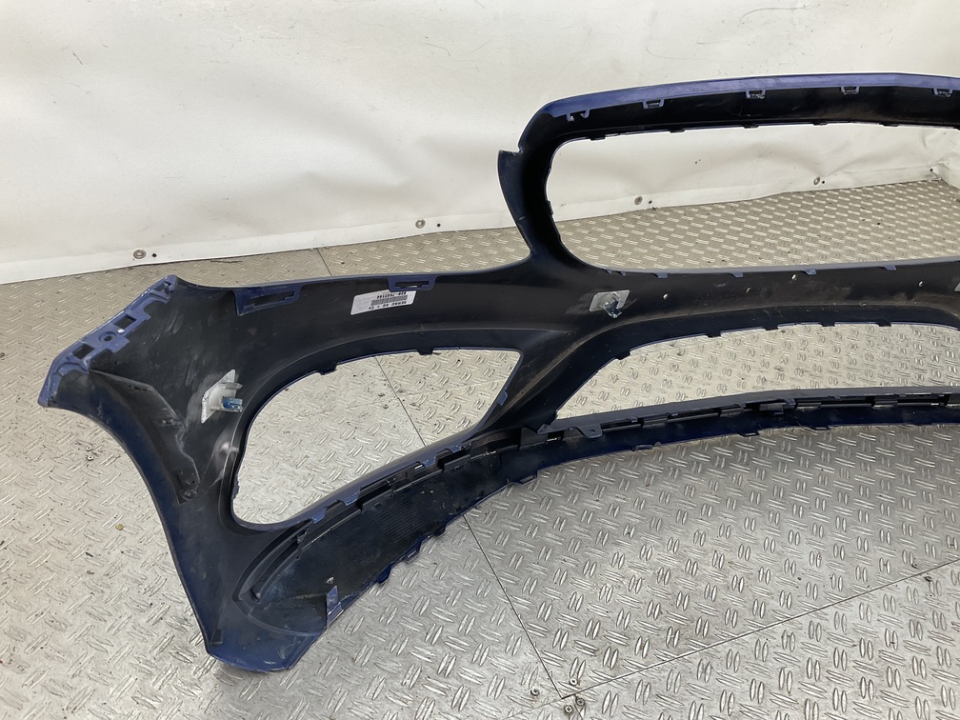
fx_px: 804
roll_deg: -8.4
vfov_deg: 48.2
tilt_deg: -33.4
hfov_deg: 61.7
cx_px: 480
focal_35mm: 29
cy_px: 360
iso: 32
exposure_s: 1/120
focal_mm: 3
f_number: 1.8
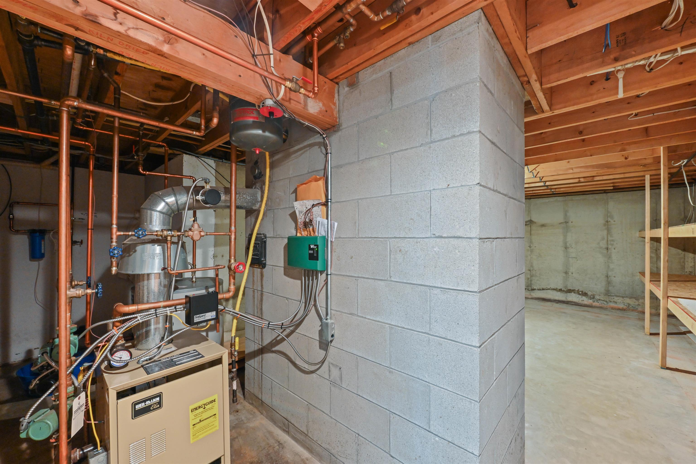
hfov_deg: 104.3
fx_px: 271
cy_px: 232
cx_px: 348
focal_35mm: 14
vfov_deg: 81.2
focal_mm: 14
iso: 2000
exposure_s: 1.6
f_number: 14
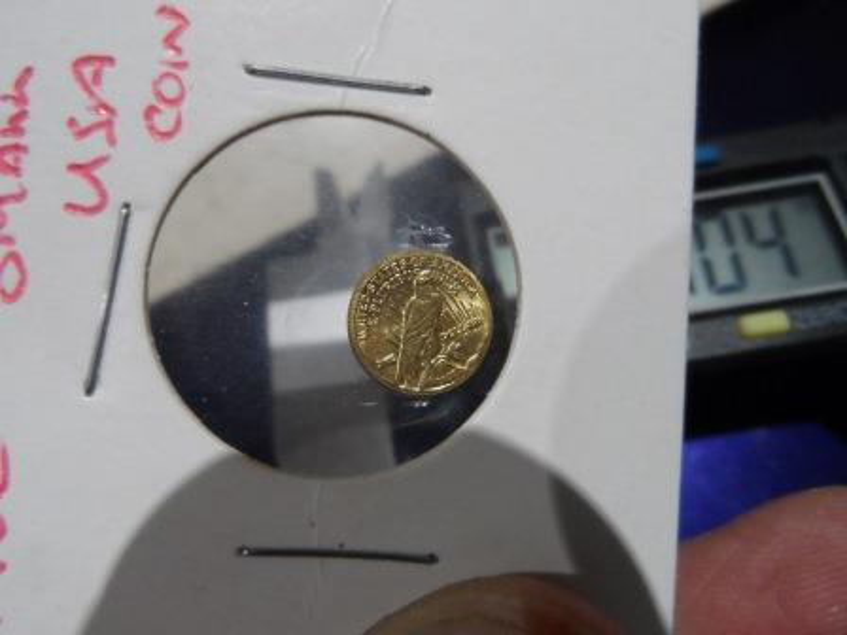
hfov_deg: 71.6
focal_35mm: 24
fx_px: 587
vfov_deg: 56.8
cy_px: 318
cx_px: 424
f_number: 3.2
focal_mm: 4
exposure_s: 1/30
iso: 400
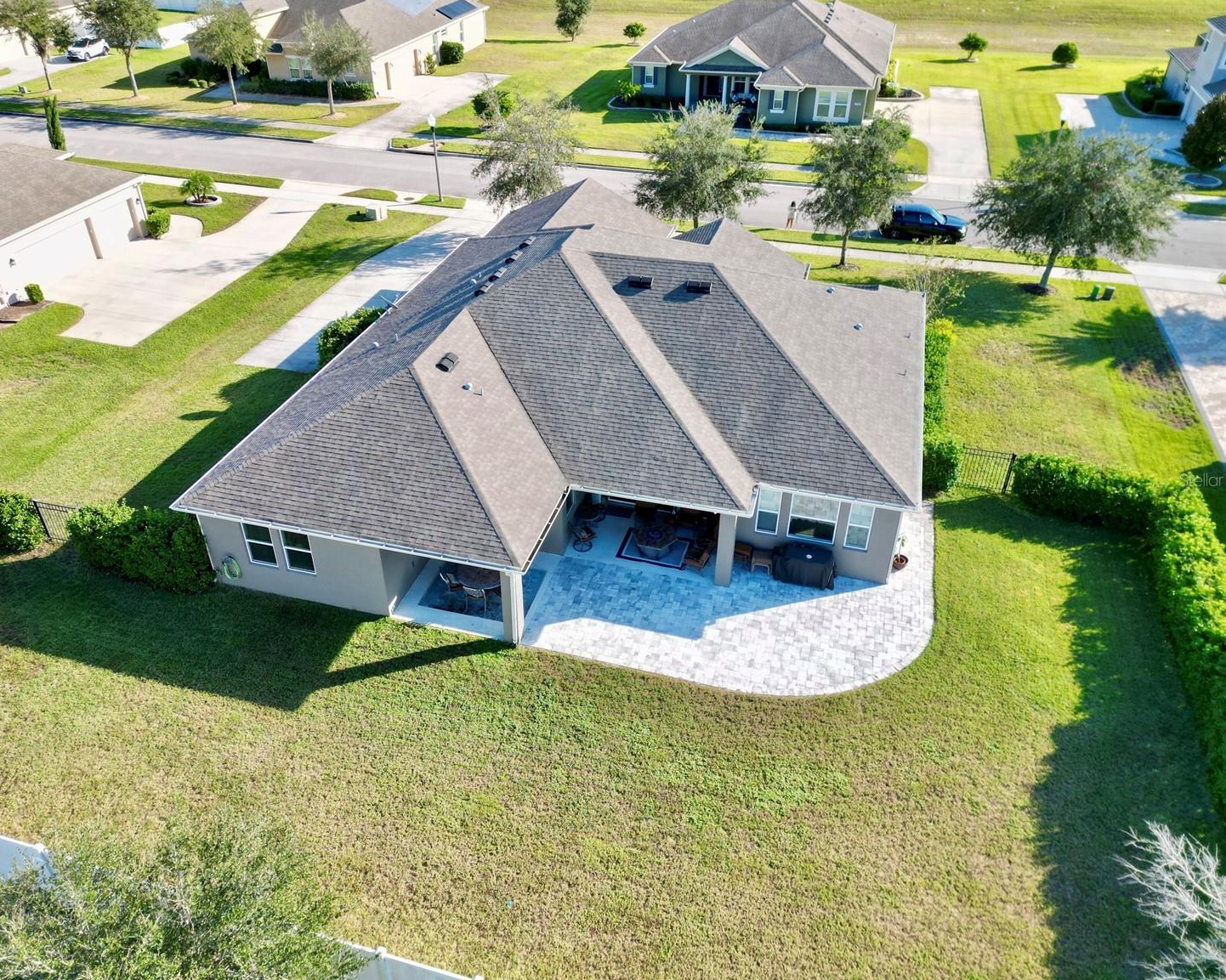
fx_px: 943
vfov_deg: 54.9
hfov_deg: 66.0
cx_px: 579
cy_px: 479
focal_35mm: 26
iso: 200
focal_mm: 6.72
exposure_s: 1/1500
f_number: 1.7
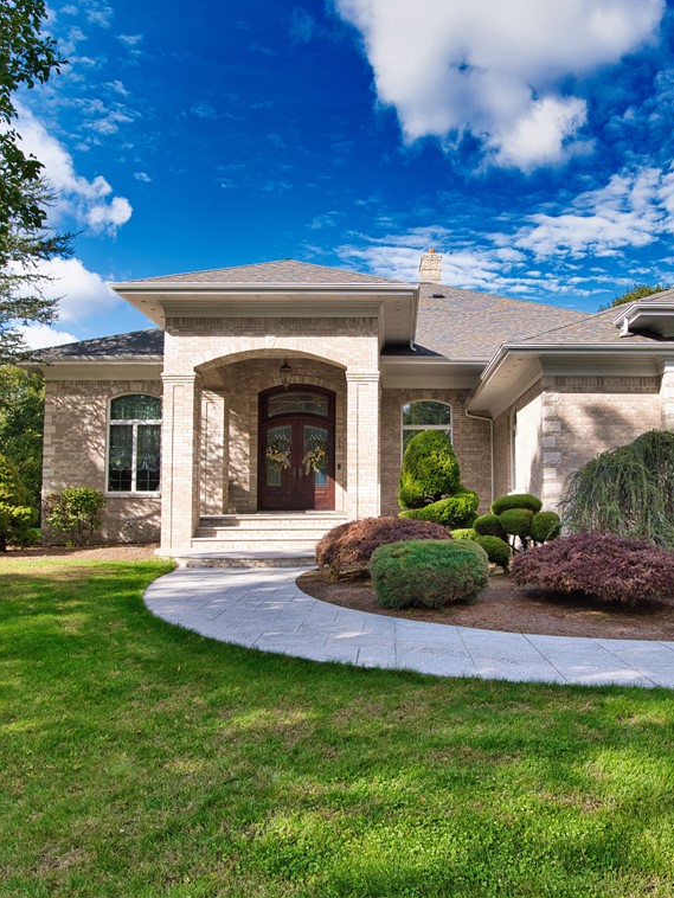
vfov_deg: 65.3
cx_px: 425
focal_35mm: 27
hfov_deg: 50.8
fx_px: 701
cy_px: 444
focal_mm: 10
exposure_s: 1/500
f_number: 3.5
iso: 100
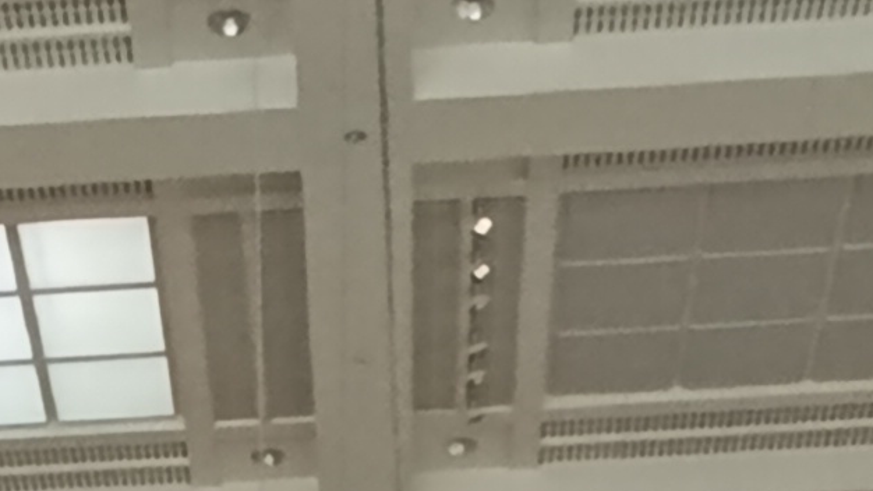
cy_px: 1526
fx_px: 2893
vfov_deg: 8.1
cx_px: 211
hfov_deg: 17.1
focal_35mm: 125
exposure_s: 1/50
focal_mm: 1.65
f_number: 2.2
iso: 160
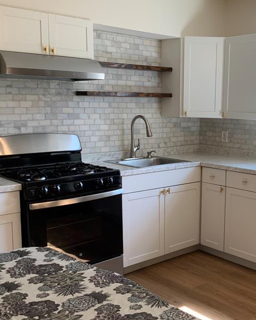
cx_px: 201
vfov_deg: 40.3
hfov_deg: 32.0
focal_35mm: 46
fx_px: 436
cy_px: 177
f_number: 1.8
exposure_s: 1/120
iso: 50
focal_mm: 3
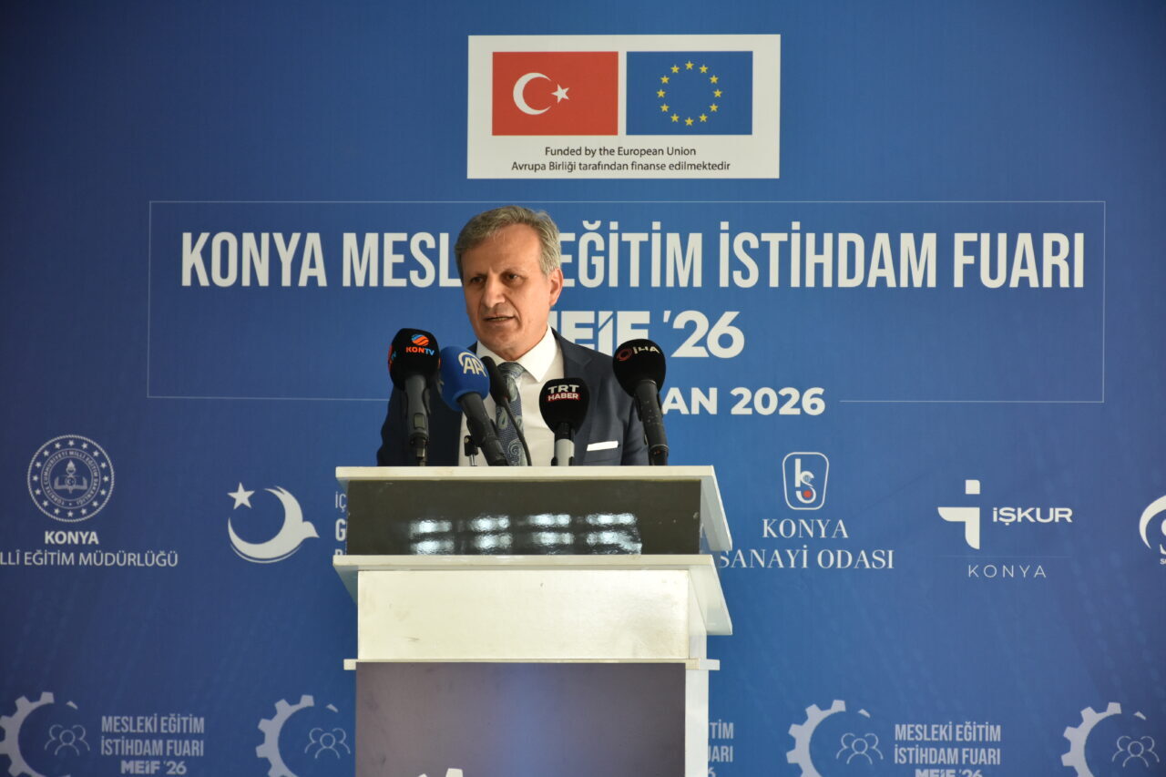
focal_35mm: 150
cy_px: 388
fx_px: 4857
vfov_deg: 9.1
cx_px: 583
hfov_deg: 13.7
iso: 900
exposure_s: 1/60
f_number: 5.6
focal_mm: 100
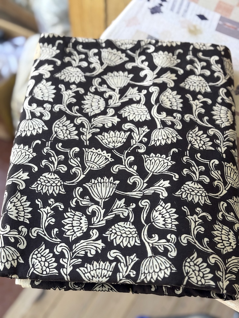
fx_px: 442
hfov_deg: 30.3
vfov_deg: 39.7
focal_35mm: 48
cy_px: 159
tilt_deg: -58.0
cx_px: 120
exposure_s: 1/218
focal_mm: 6.76
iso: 50
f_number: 1.78
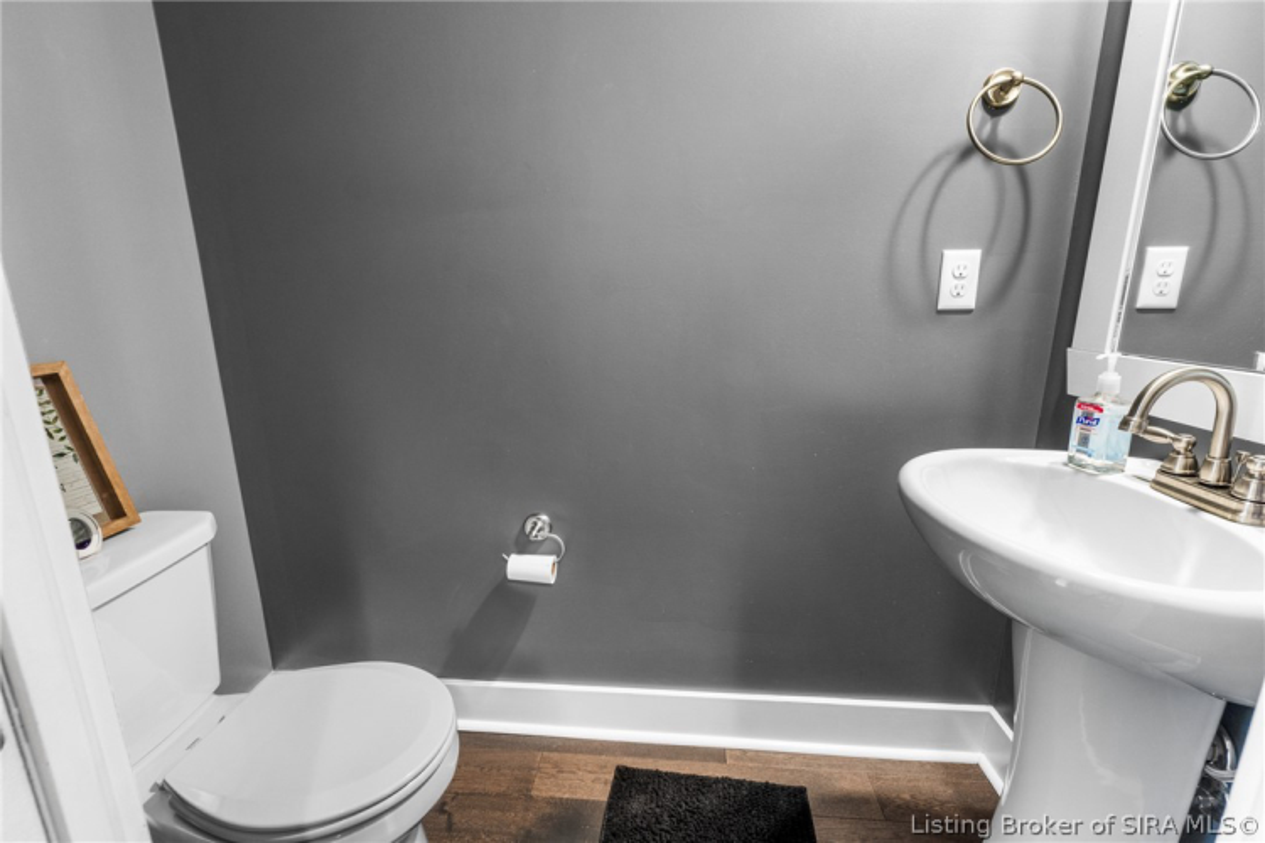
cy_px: 422
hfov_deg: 100.4
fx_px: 527
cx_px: 632
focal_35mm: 15
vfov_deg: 77.3
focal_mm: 10
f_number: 8
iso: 400
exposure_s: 1.3
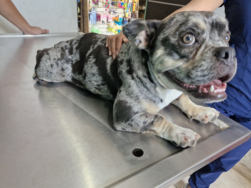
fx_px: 174
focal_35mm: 24
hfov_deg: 71.6
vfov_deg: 56.8
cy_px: 94
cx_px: 131
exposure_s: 1/120
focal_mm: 5.54
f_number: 1.8
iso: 320
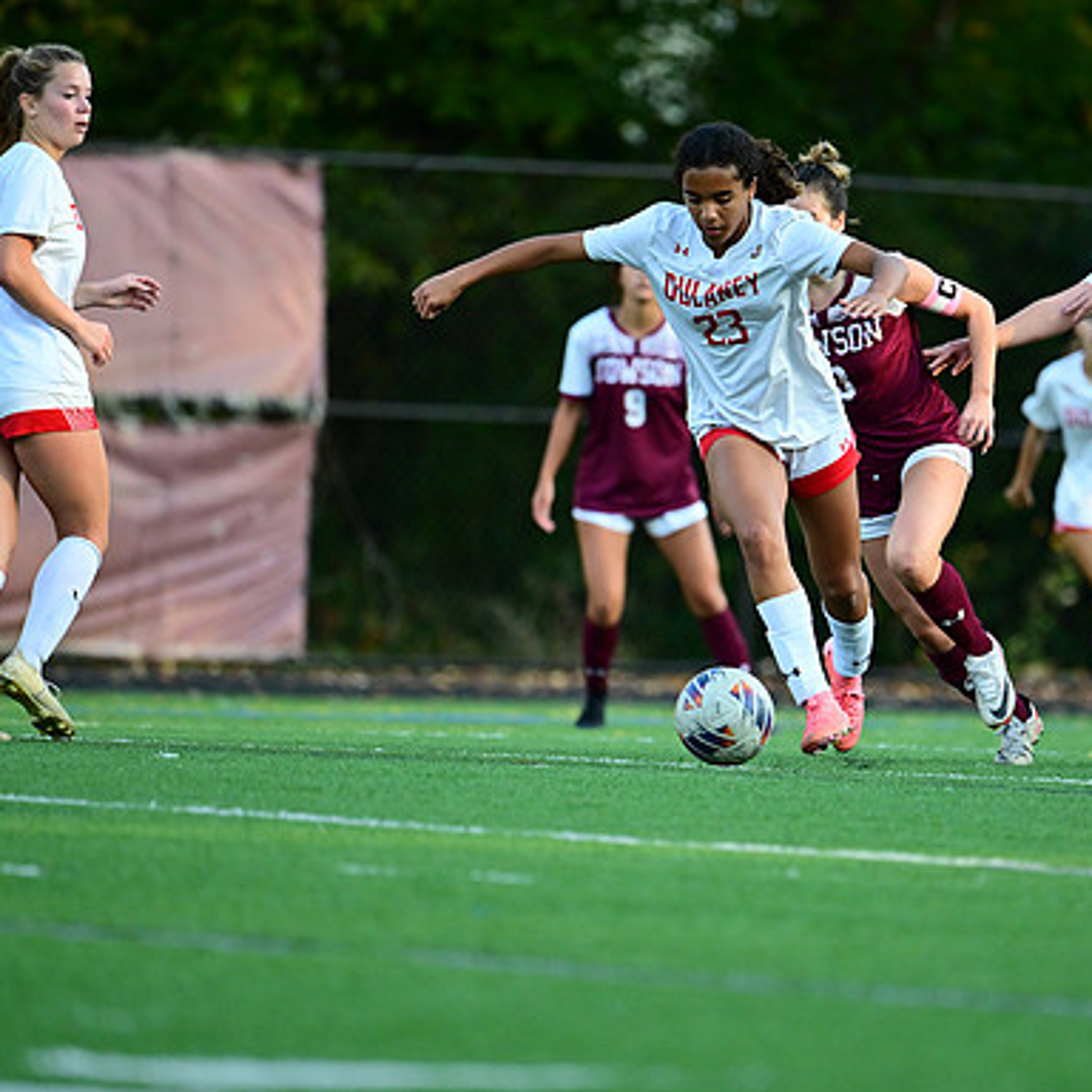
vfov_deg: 3.4
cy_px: 547
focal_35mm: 513
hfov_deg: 3.4
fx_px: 18309
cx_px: 748
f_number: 4.5
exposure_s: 1/2000
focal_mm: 400
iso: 3600
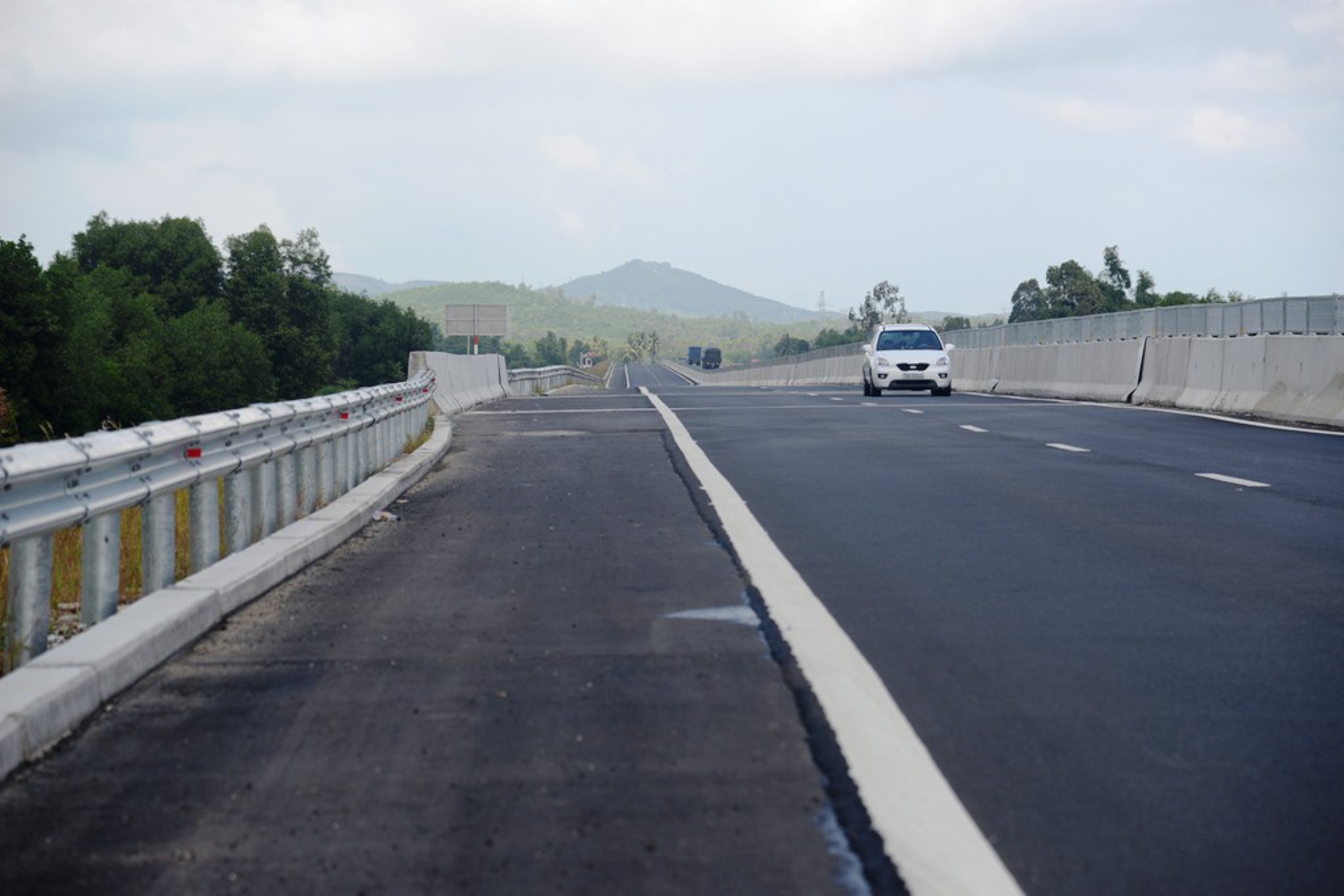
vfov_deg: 11.4
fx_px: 4480
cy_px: 448
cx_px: 672
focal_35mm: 120
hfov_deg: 17.1
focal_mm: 120
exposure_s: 1/400
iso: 100
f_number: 5
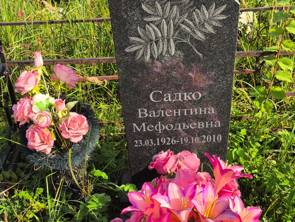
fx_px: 426
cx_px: 148
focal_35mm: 50
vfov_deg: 29.1
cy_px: 111
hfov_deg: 38.2
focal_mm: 4.71
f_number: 1.7
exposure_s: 1/877
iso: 50
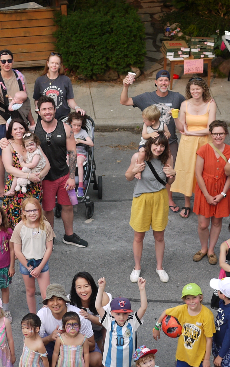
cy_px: 236
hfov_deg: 12.2
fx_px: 1073
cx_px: 106
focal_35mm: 107
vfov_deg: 19.4
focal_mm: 20
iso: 100
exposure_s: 1/1000
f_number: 1.8
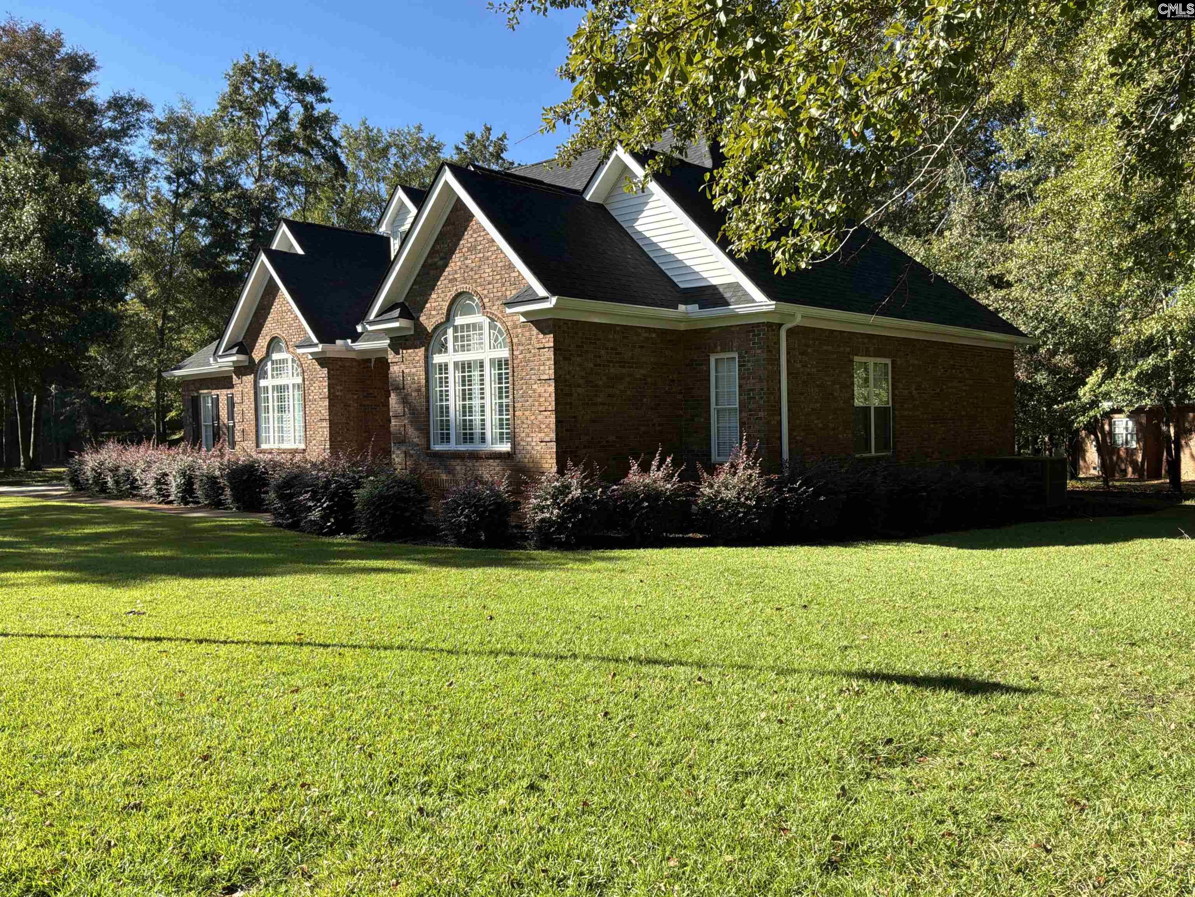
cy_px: 448
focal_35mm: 28
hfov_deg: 63.4
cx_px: 598
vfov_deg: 49.7
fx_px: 967
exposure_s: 1/719
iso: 25
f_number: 1.8
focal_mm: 3
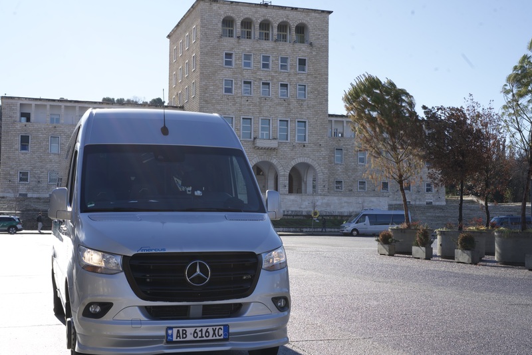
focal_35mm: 50
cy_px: 178
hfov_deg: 39.6
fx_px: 739
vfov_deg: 27.0
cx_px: 266
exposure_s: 1/80
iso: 100
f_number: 11
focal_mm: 50
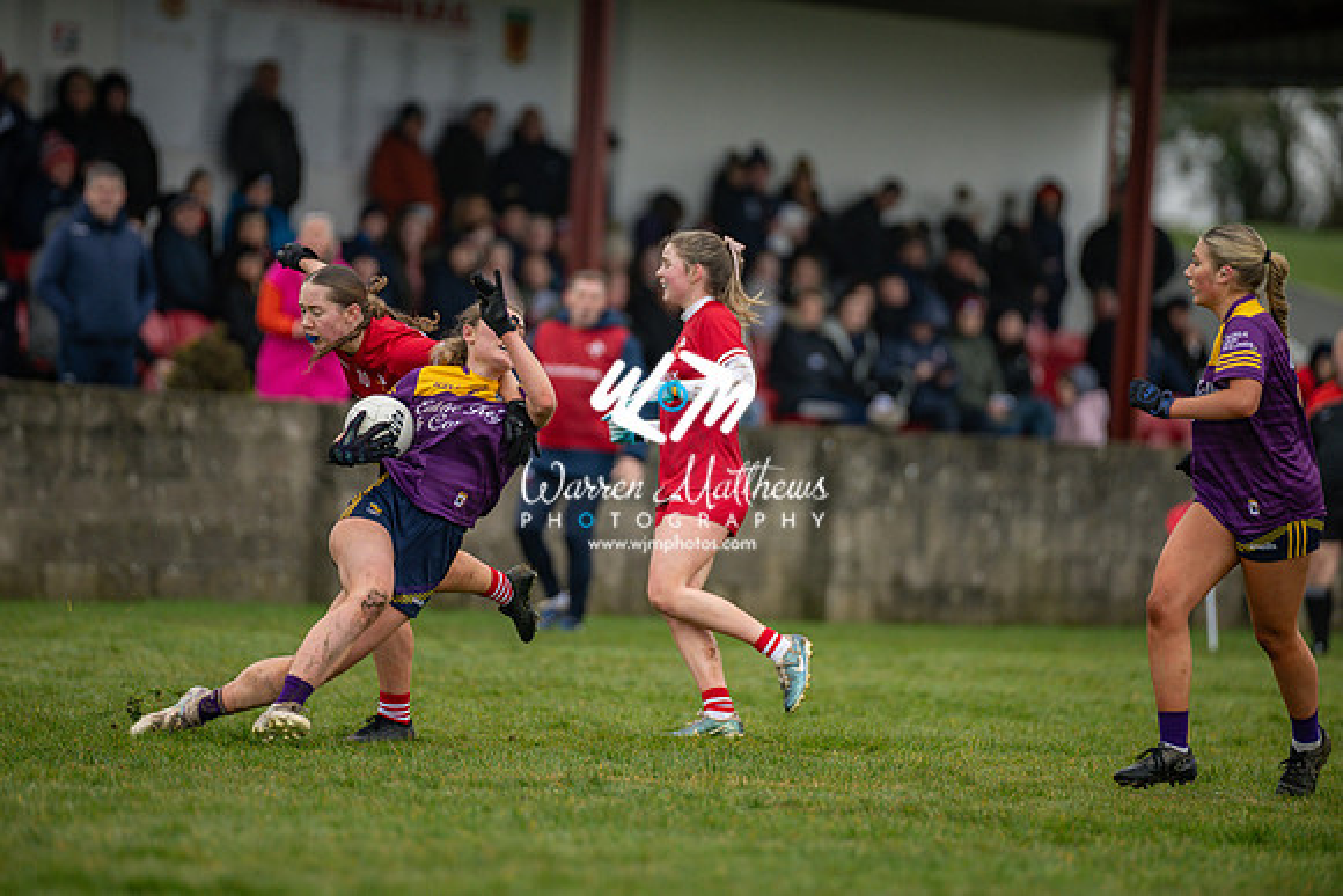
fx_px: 11194
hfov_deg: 6.9
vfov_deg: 4.6
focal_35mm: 300
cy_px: 448
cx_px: 672
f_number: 2.8
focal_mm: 300
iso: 640
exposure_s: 1/1000
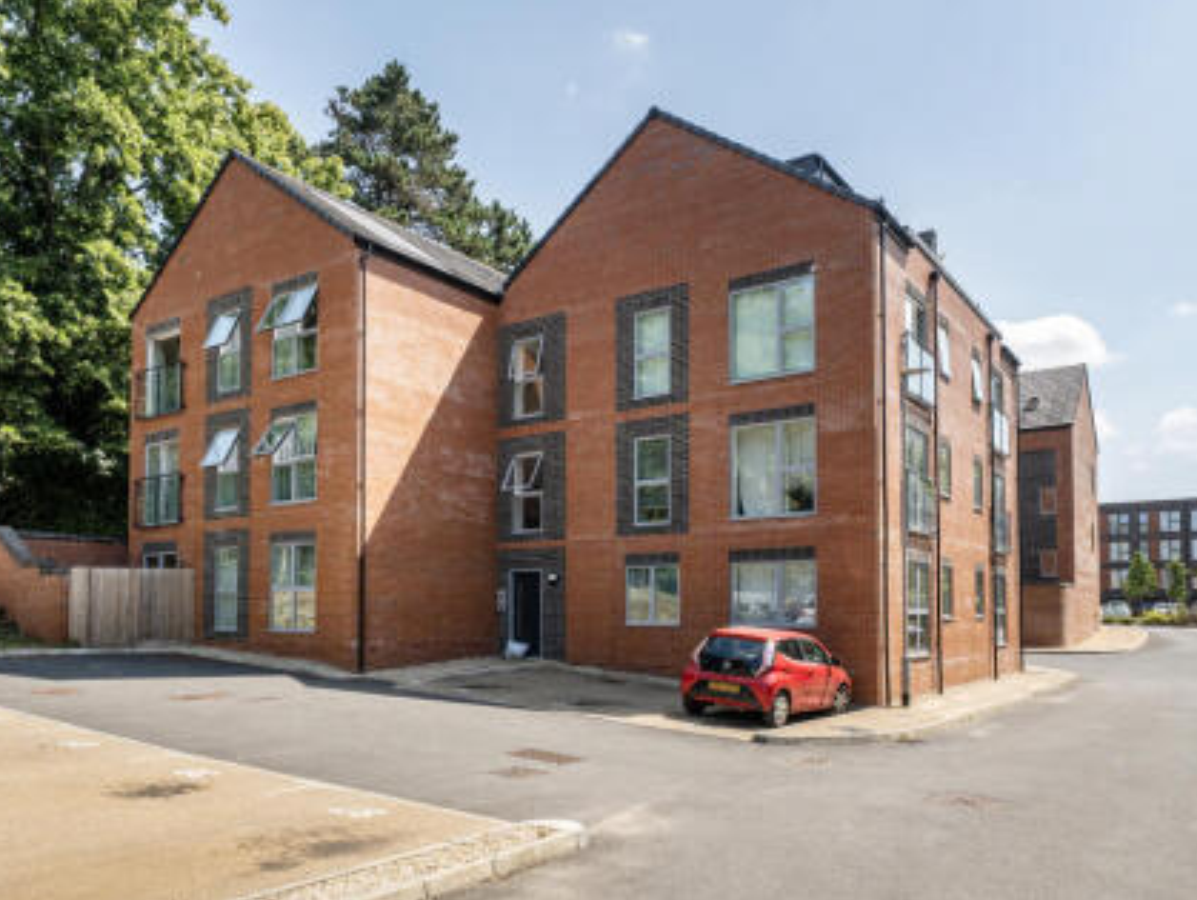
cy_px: 450
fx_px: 831
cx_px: 597
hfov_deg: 71.5
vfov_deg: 56.9
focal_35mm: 24
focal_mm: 15
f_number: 8
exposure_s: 1/1000
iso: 400
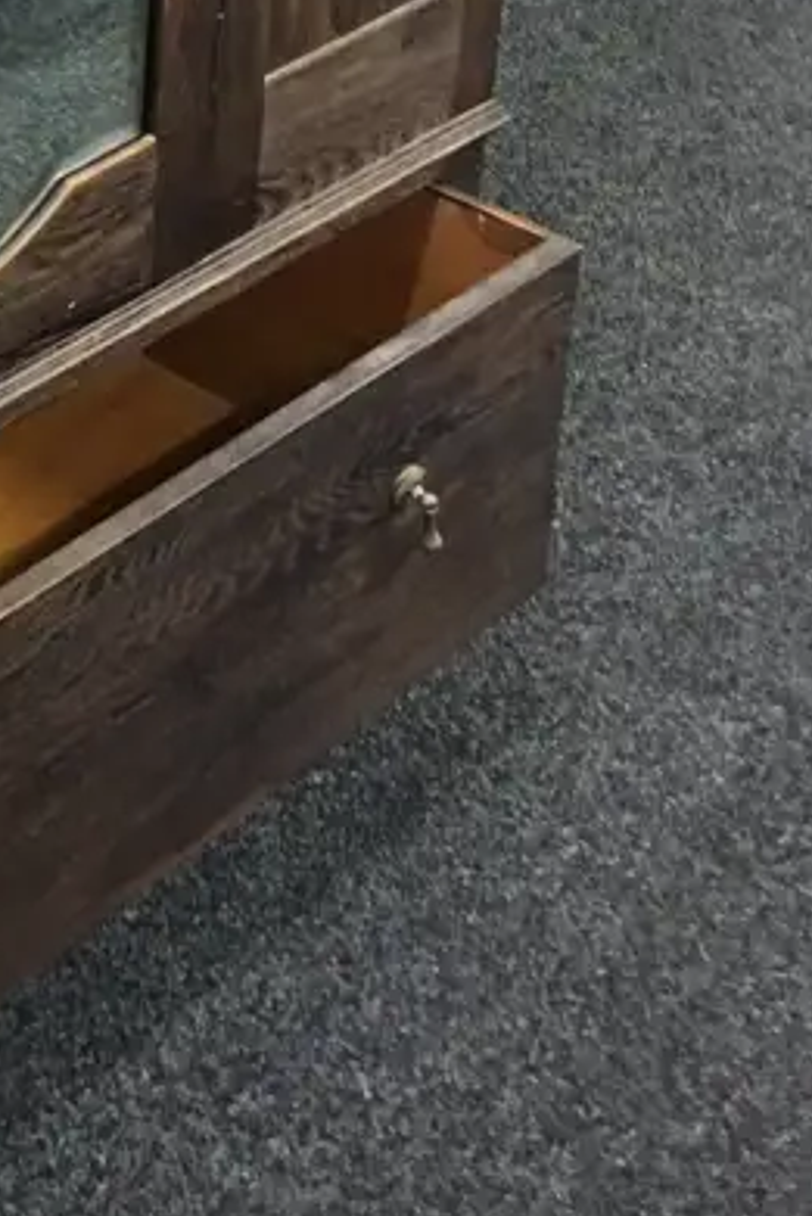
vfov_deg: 24.1
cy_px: -93
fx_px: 2670
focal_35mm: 79
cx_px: -320
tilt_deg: -24.1
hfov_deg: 16.1
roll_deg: +0.0
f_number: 2.2
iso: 80
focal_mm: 4.15
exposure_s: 1/10
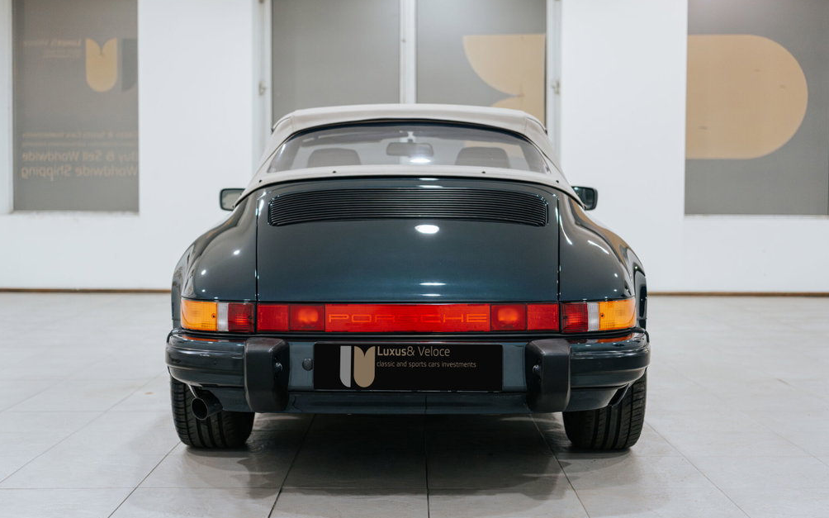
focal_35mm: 52
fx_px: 1175
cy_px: 244
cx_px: 407
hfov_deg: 38.9
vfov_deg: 24.9
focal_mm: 50
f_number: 2.8
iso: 1600
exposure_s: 1/125
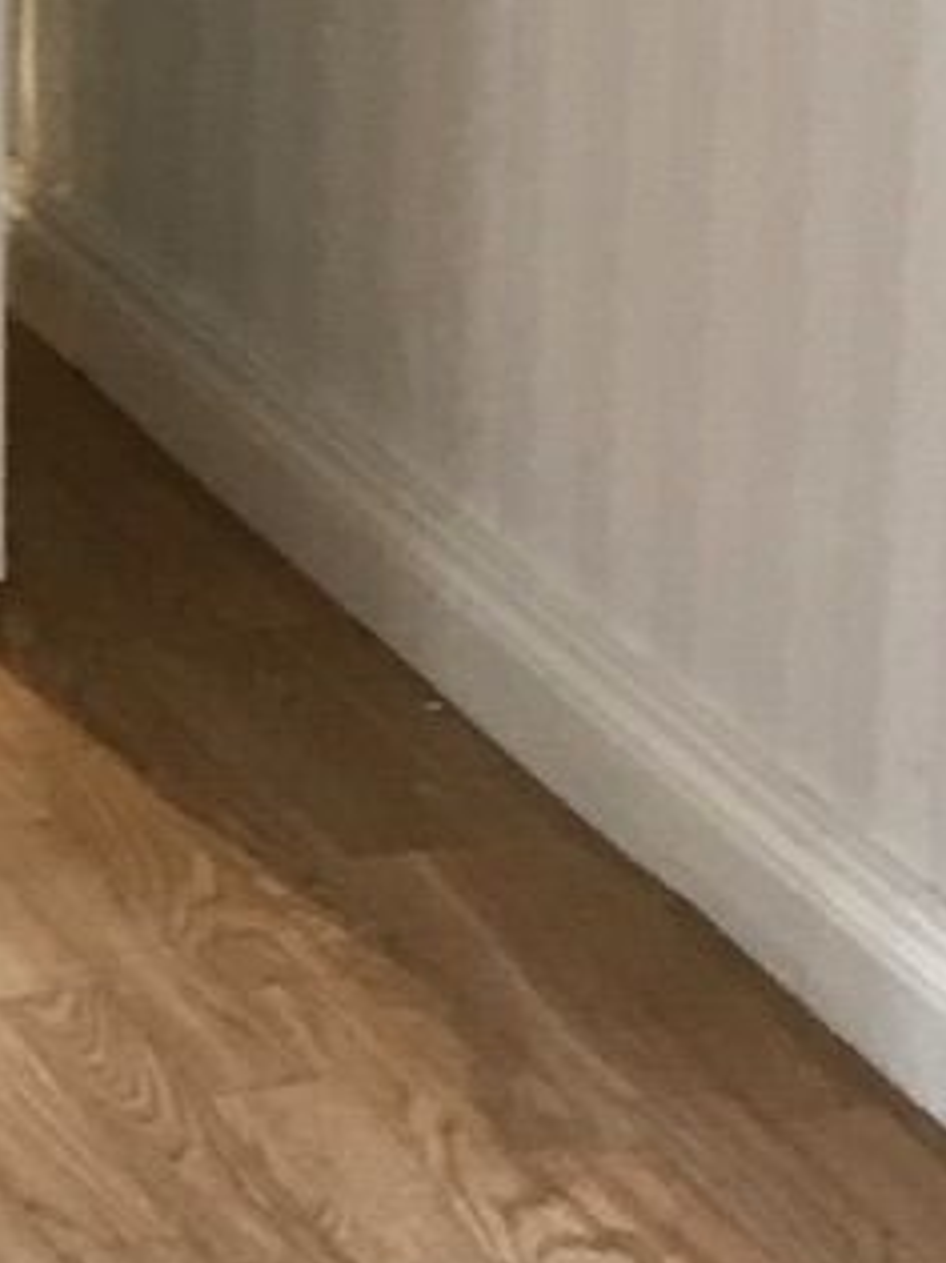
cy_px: 349
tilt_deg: -18.7
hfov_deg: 8.0
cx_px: -457
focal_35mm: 182
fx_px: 6636
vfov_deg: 10.8
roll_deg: +0.4
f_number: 1.8
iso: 50
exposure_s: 1/17
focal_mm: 3.99
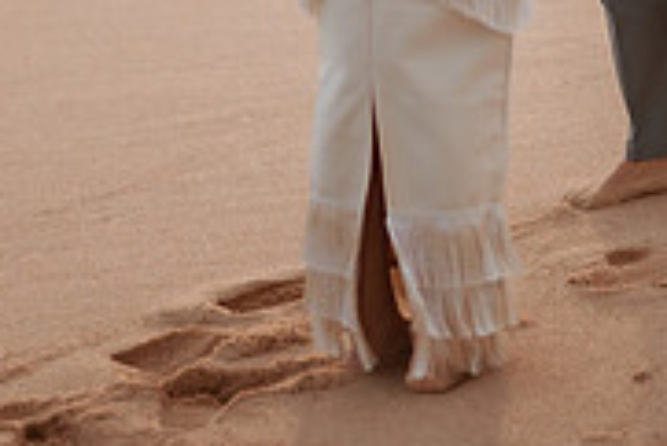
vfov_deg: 7.3
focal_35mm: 186
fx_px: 3449
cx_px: 483
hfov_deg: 11.0
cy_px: -234
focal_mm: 58
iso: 250
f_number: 1.4
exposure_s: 1/8000
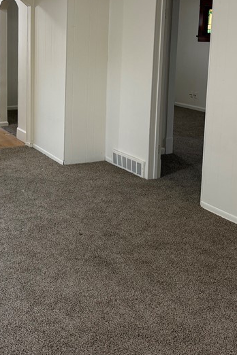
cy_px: 112
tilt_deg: -7.9
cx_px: 35
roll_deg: -0.6
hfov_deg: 26.8
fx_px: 484
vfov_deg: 39.7
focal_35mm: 49
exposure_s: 1/60
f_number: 1.78
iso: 160
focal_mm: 6.76
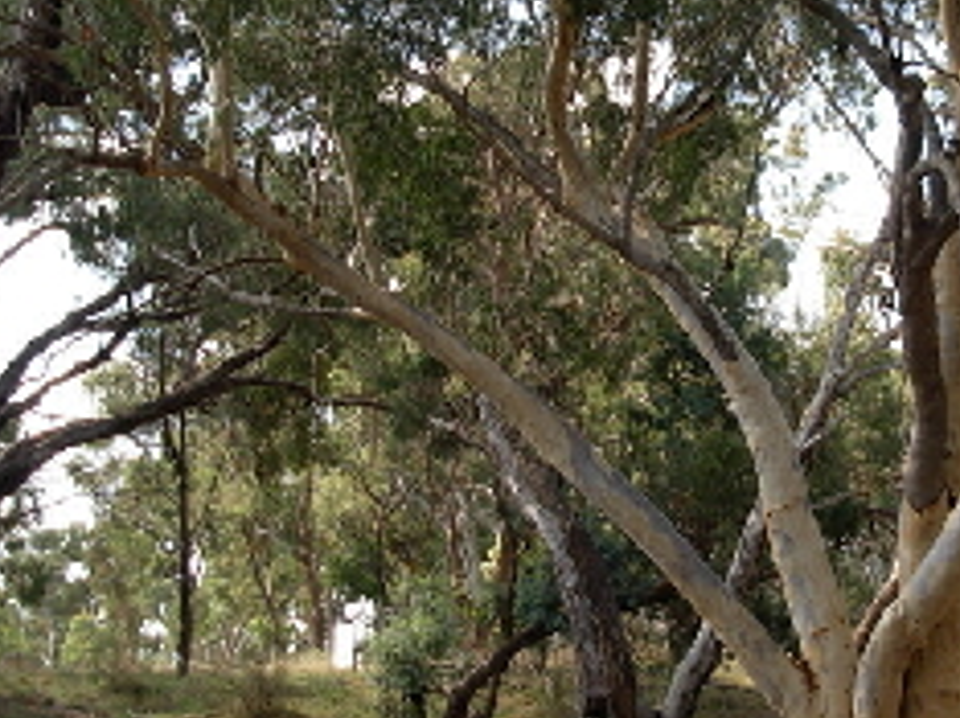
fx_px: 2161
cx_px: 550
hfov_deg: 25.0
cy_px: 345
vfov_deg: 18.9
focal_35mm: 78
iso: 79
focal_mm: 6.3
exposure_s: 1/235
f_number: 2.9
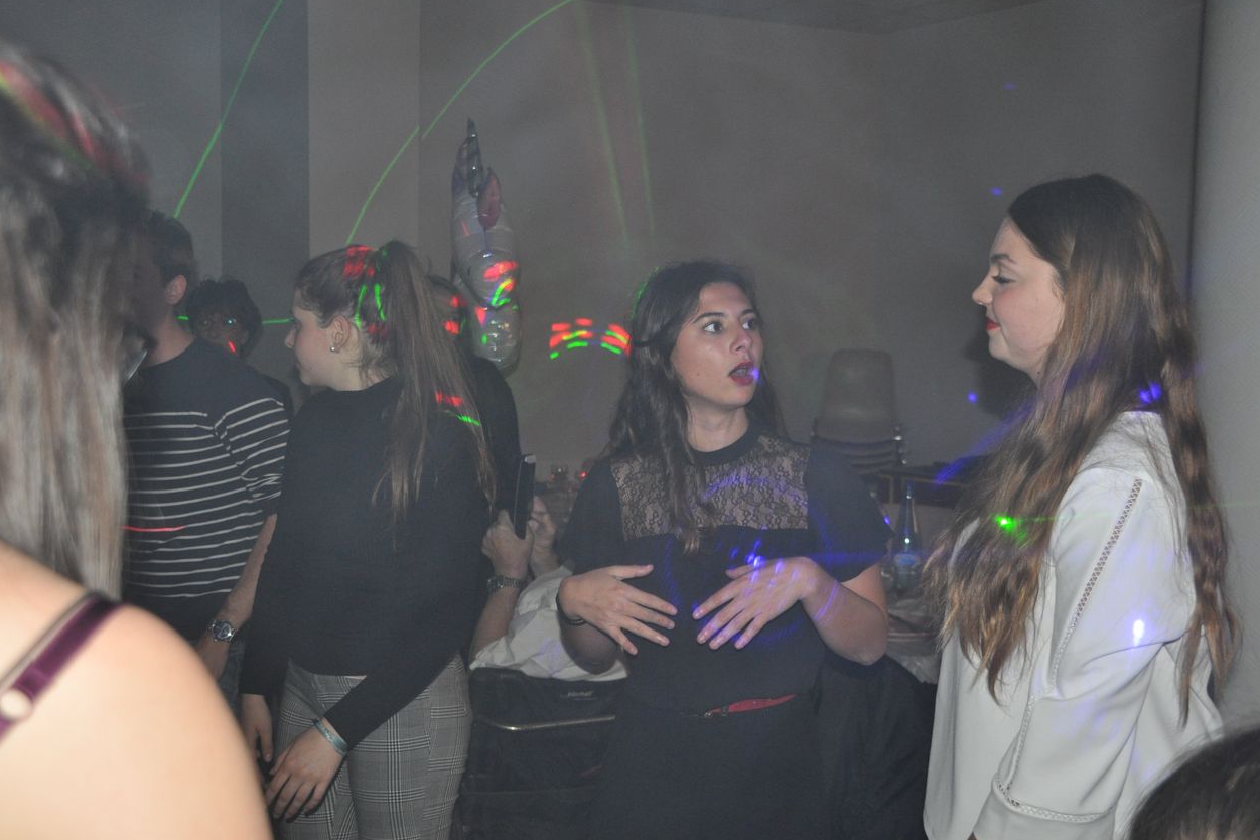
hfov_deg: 42.7
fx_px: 1610
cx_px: 624
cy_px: 420
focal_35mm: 46
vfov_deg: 29.2
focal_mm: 30
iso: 800
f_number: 4.2
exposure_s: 1/60
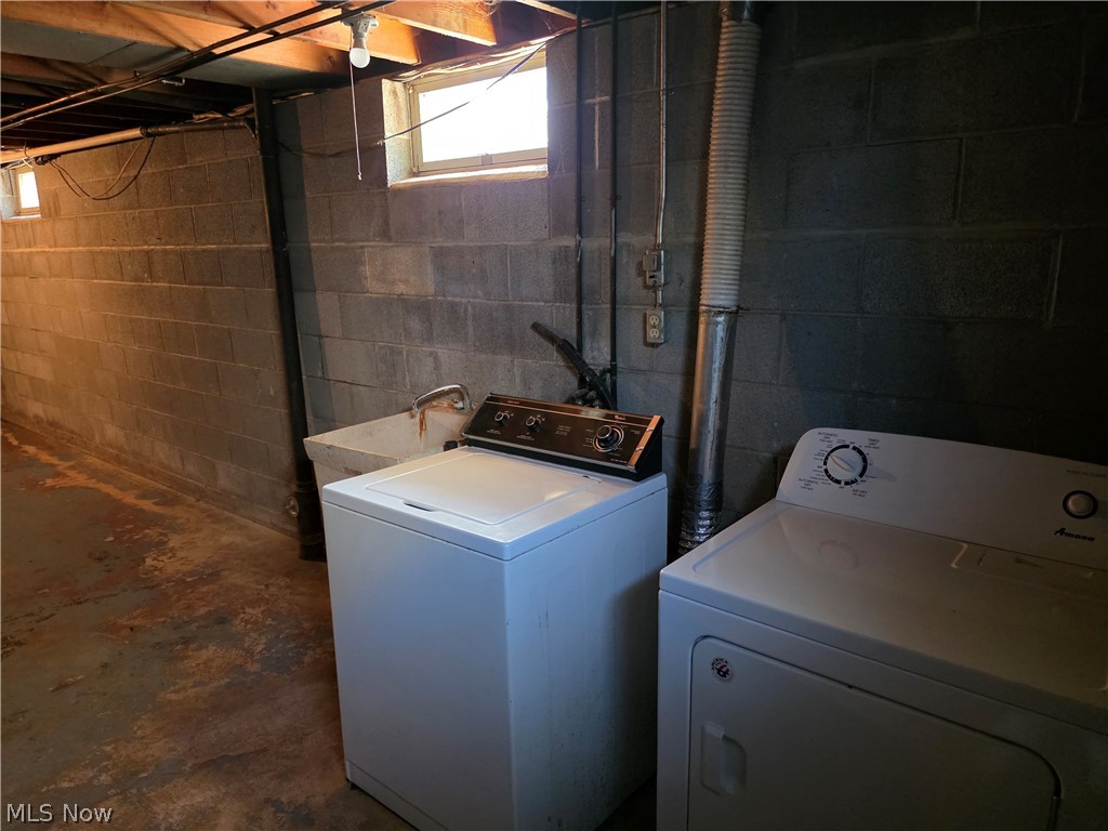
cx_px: 554
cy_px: 416
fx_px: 736
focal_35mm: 23
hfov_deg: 73.9
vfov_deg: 58.9
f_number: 1.7
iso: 1250
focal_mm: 6.3
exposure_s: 1/60
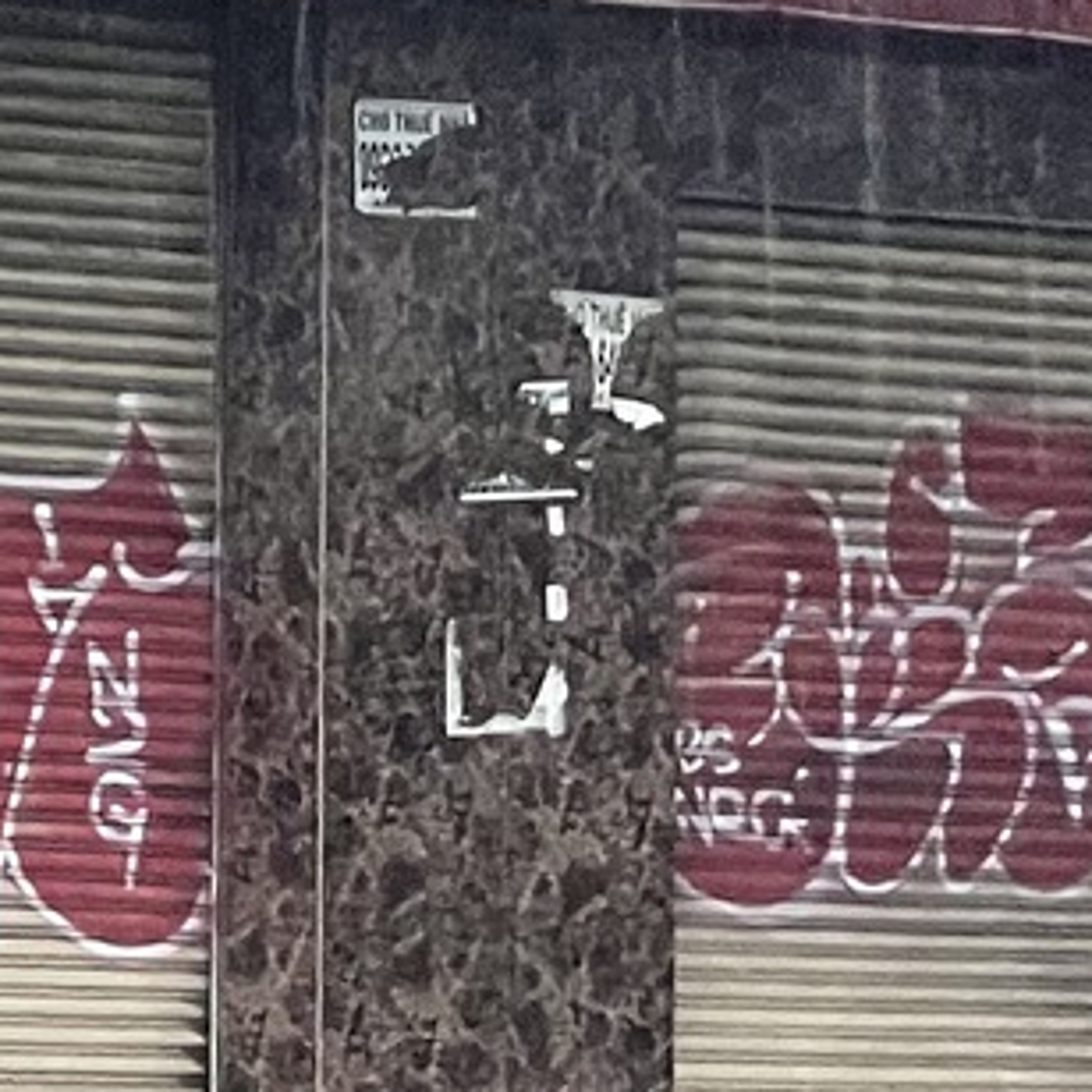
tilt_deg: +10.4
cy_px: -964
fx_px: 10636
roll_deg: -1.2
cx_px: -911
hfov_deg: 5.8
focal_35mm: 298
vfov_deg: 5.8
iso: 200
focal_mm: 6
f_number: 2
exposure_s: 1/121
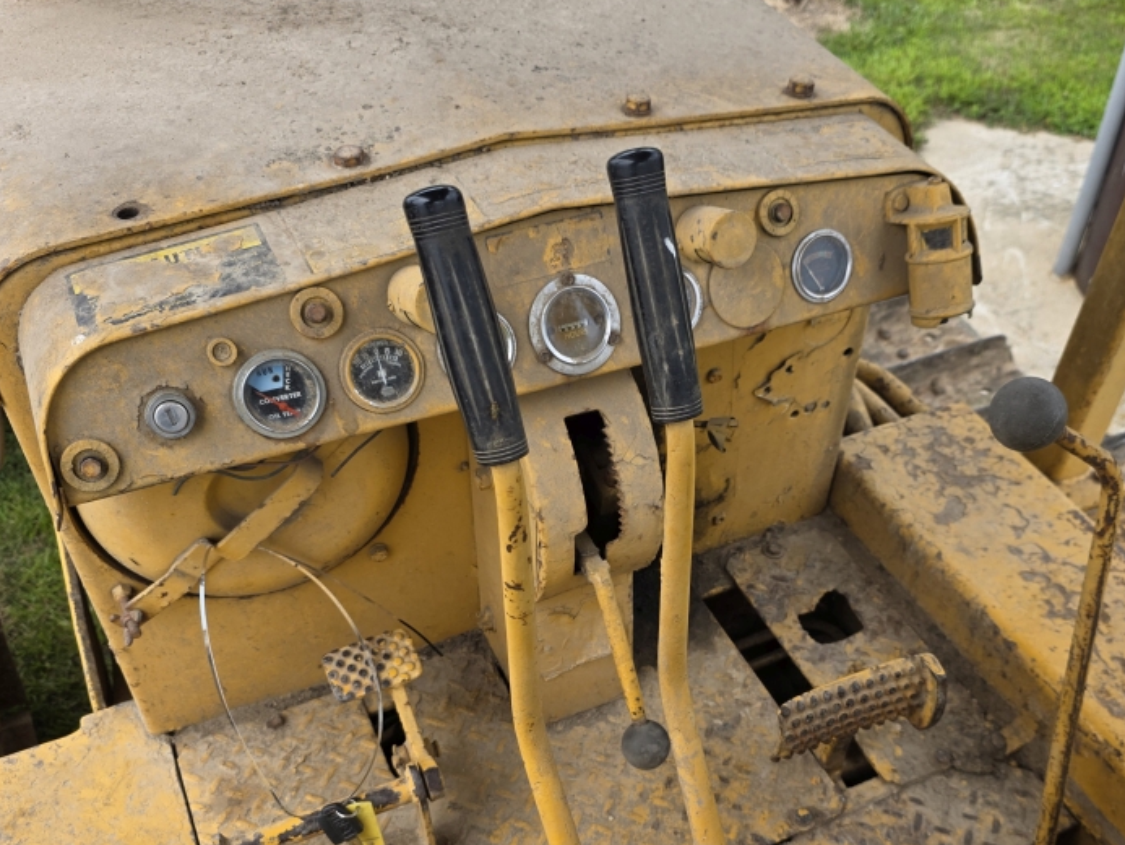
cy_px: 570
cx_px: 653
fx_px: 1105
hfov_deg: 53.7
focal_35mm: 34
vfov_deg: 41.2
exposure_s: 1/2797
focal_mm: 6.3
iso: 80
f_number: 1.7
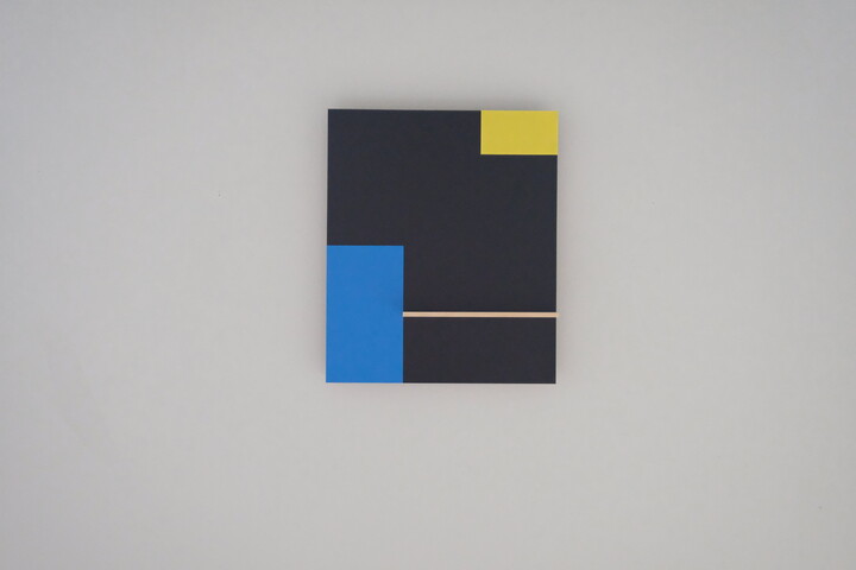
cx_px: 428
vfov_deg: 36.9
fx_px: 856
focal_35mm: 36
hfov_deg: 53.1
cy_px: 285
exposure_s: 1/170
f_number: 4.5
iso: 8000
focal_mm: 24
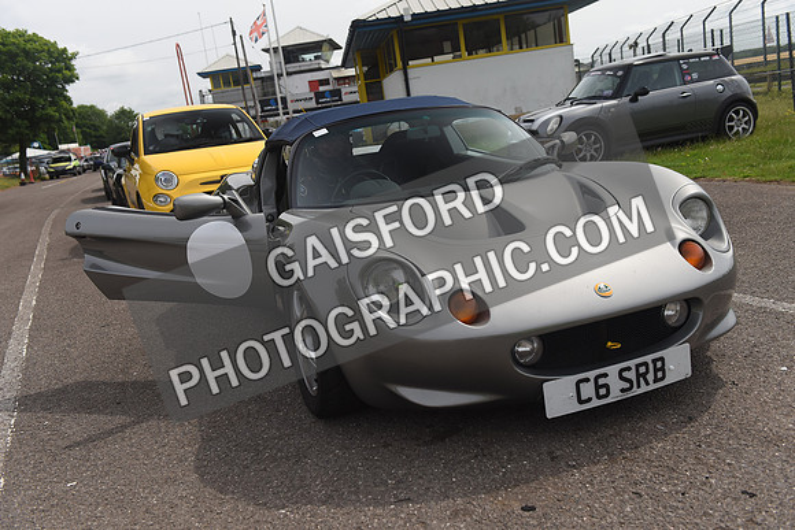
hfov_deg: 55.8
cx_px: 398
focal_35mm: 34
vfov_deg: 38.9
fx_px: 751
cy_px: 265
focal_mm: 34
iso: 500
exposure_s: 1/1000
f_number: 5.6
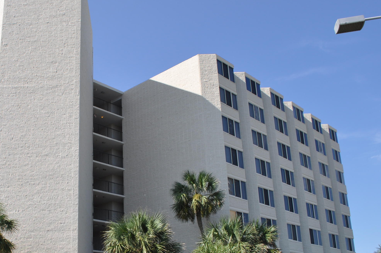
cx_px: 120
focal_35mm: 41
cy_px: 170
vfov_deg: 32.3
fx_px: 433
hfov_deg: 46.5
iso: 200
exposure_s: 1/320
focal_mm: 18
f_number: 9
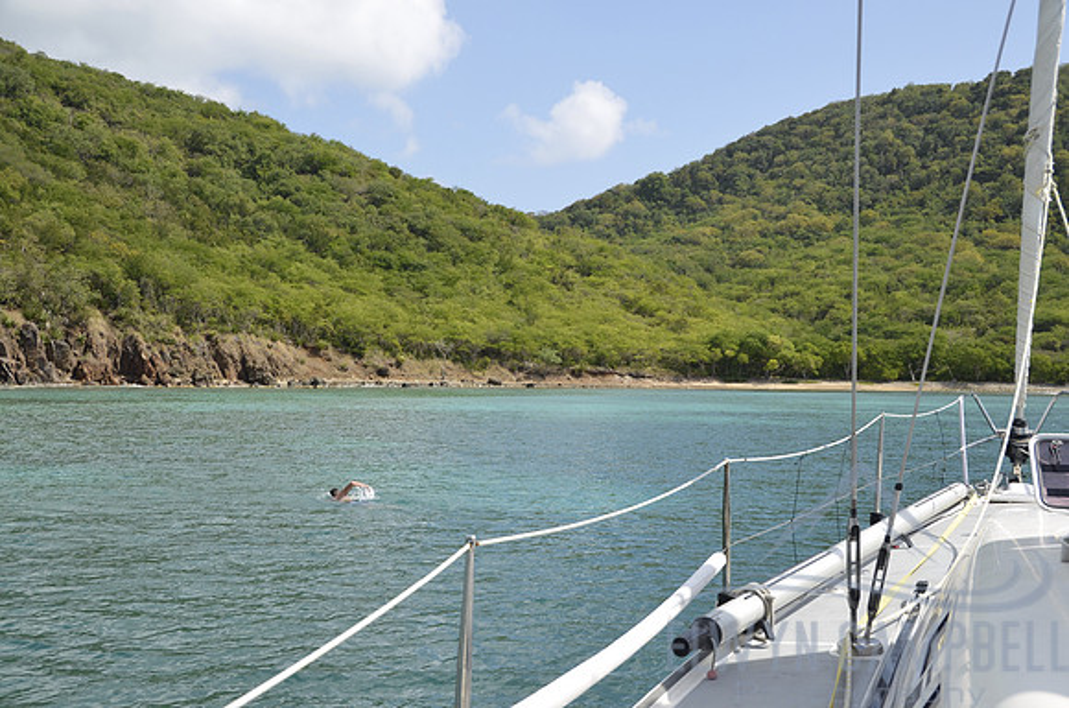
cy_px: 354
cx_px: 534
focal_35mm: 42
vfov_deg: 31.7
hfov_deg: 46.5
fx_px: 1244
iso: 125
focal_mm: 28
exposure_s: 1/250
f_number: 8
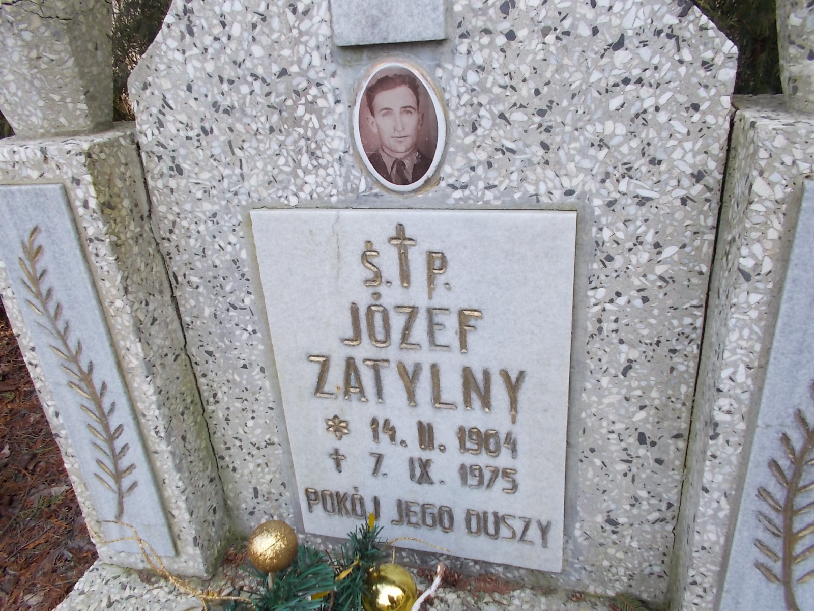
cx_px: 407
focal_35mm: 26
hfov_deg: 67.3
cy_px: 306
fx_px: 611
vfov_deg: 53.1
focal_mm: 4.6
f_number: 3.2
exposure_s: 1/160
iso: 80
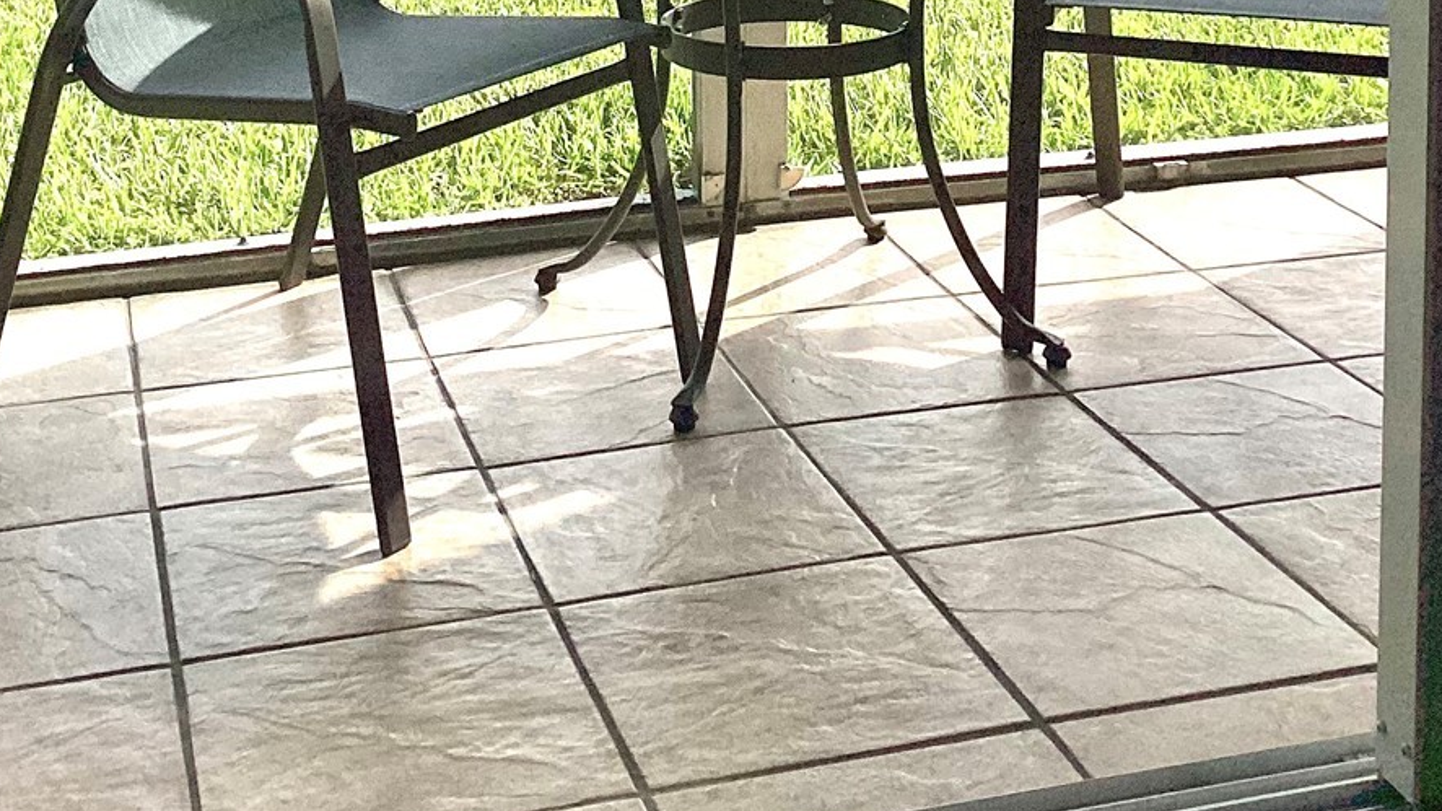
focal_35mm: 61
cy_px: -394
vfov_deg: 17.7
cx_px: 705
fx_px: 2332
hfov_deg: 34.4
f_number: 2.4
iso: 25
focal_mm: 3.3
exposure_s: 1/1294
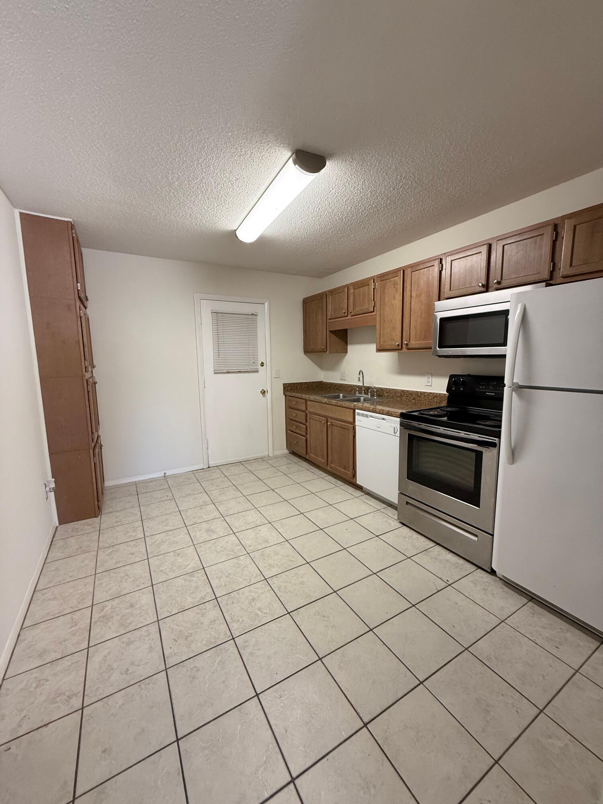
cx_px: 302
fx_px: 325
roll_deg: +0.9
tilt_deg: -7.7
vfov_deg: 102.1
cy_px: 402
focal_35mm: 14
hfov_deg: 85.7
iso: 250
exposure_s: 1/120
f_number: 2.2
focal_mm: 2.22
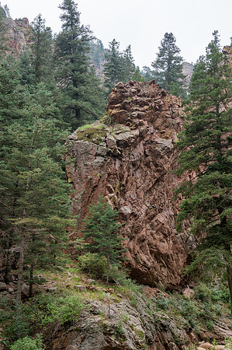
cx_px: 116
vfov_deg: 41.2
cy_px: 175
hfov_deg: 28.0
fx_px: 465
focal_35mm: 48
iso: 250
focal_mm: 48
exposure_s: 1/100
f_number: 7.1
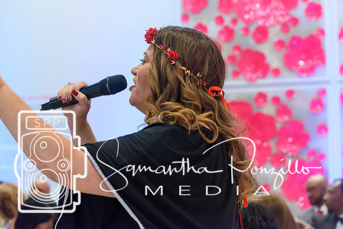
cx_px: 172
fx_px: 1001
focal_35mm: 105
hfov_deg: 19.5
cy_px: 114
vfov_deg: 13.0
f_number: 4.5
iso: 1250
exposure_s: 1/125
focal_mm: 70
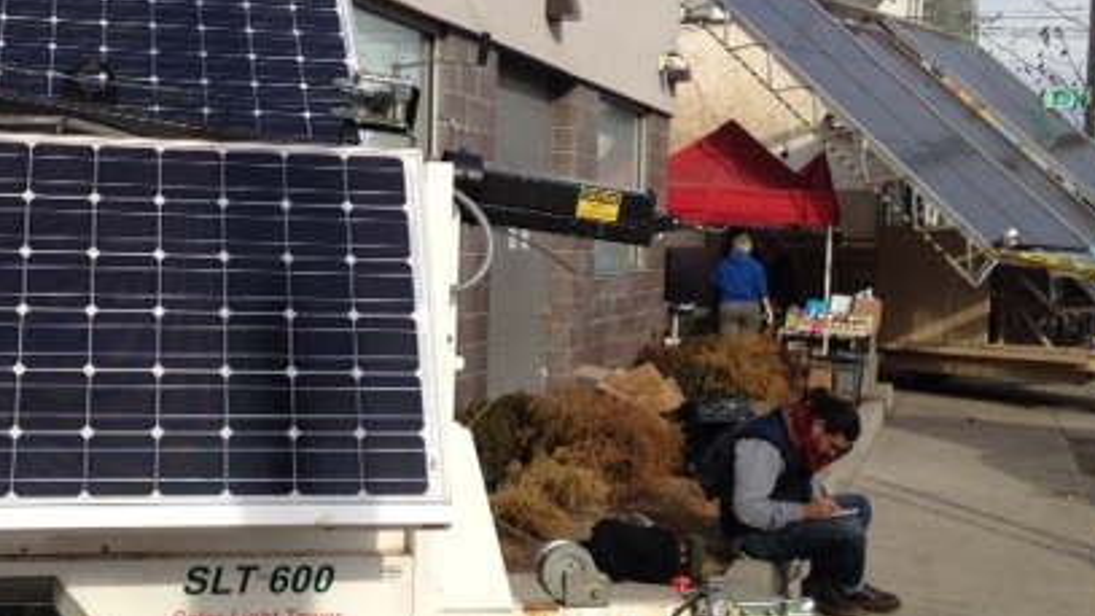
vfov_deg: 20.1
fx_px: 1742
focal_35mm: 60
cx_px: 401
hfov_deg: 34.7
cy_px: 291
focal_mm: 4.28
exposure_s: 1/1493
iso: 50
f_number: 2.4
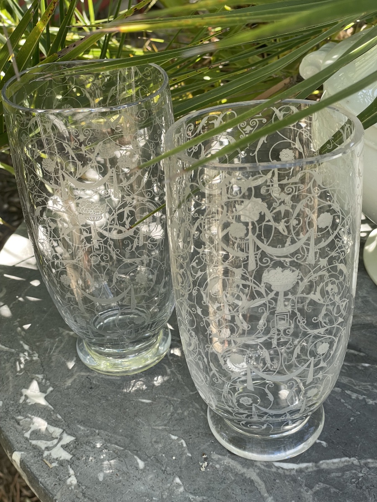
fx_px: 755
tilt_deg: -35.9
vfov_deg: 36.8
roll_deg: +0.4
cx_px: 188
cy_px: 251
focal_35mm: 52
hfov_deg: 28.0
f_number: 2
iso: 25
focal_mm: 6
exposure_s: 1/99
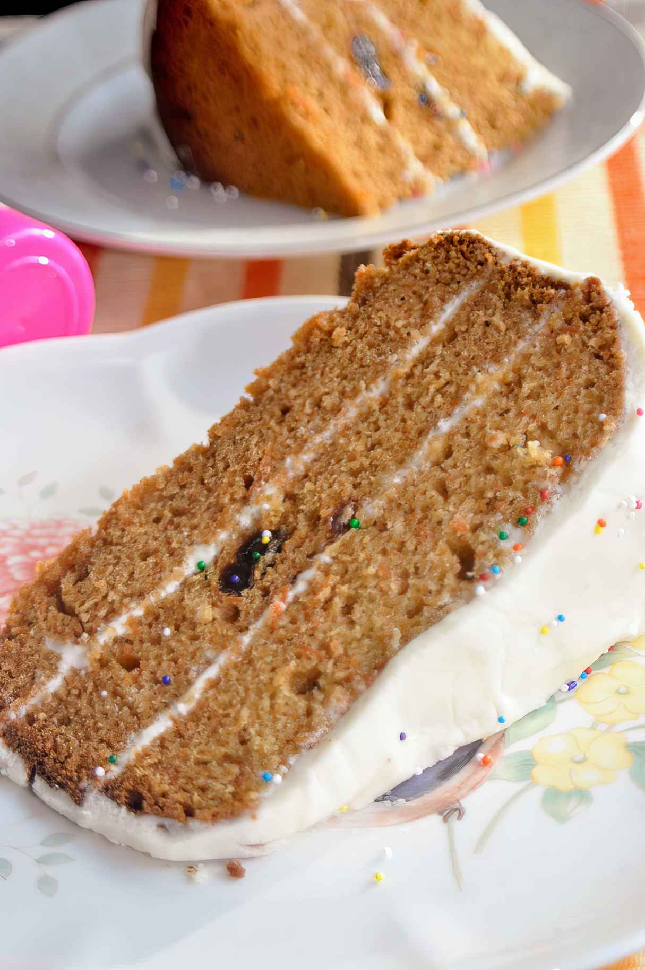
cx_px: 322
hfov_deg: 23.7
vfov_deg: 35.1
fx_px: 1536
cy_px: 485
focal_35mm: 57
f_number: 4
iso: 640
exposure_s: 1/60
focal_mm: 38
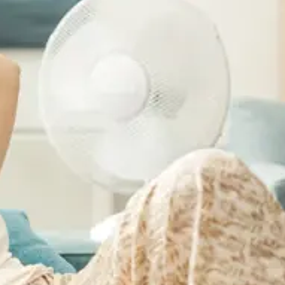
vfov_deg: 10.2
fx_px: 1602
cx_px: -49
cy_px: 148
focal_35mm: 172
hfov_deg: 10.0
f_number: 2.8
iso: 100
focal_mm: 85
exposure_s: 1/80
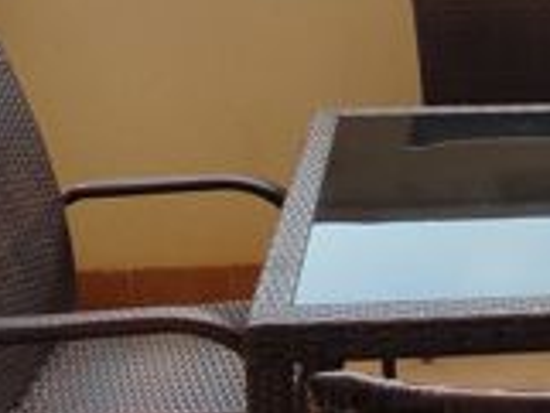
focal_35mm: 70
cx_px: 528
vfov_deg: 20.1
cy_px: -36
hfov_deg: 26.5
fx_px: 1113
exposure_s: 1/334
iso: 50
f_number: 2.2
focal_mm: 1.65
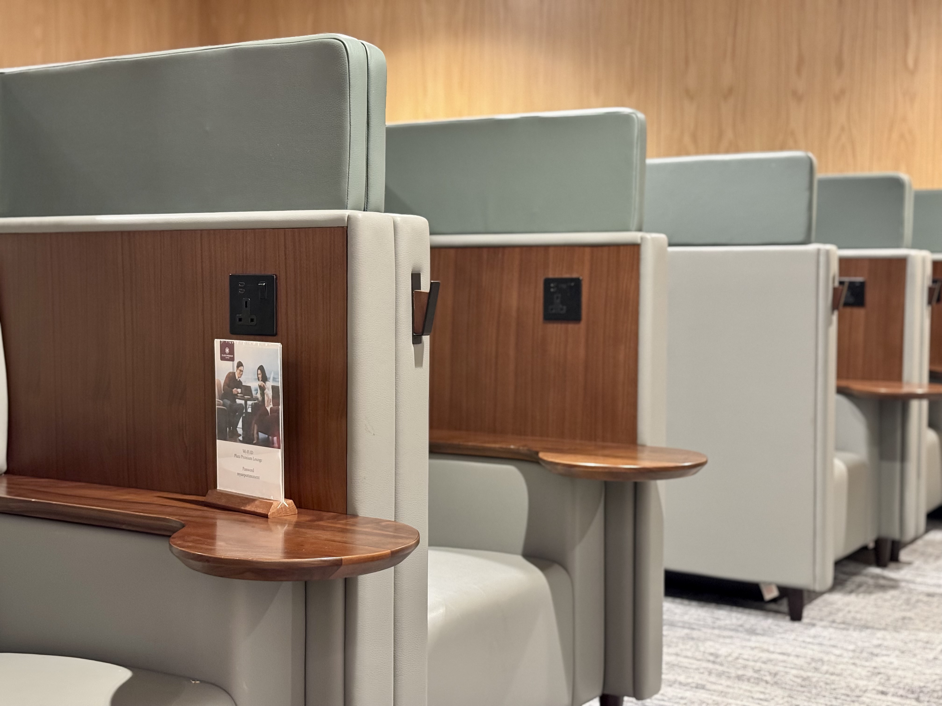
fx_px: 1306
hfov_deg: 39.7
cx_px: 471
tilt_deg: -3.5
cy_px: 353
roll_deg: +0.1
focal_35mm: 48
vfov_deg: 30.3
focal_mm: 6.76
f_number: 1.78
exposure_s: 1/28
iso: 640
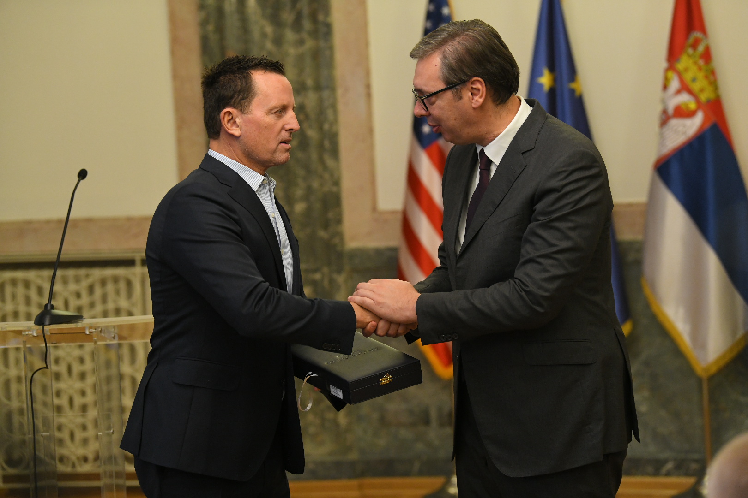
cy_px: 249
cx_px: 374
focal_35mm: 112
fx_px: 2327
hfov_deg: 18.3
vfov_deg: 12.2
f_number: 3.5
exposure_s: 1/200
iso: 4000
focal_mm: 112
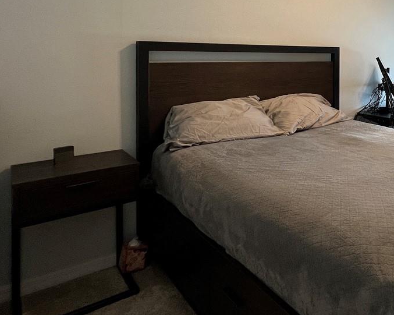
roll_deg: -0.5
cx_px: 363
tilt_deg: -1.0
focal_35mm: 30
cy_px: 63
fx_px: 350
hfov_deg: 51.2
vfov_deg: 46.0
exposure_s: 1/60
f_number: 1.8
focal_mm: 1.57
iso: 160
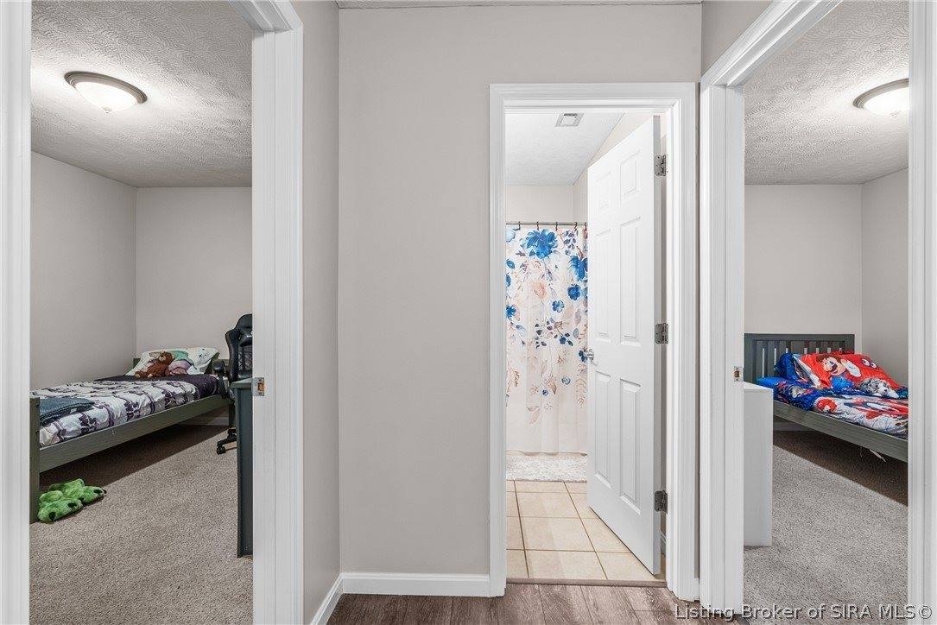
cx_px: 468
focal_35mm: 16
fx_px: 417
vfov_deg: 73.8
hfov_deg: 96.7
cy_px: 312
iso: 400
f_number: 11
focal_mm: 16
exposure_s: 2.5
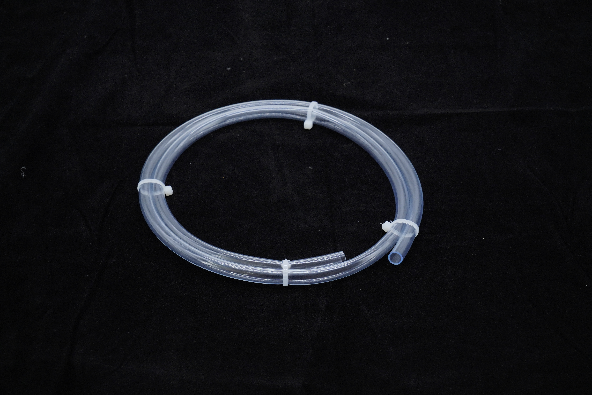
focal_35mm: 80
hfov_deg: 25.4
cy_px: 198
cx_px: 296
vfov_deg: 17.1
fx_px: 1315
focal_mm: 80
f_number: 11
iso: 500
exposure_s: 1/100
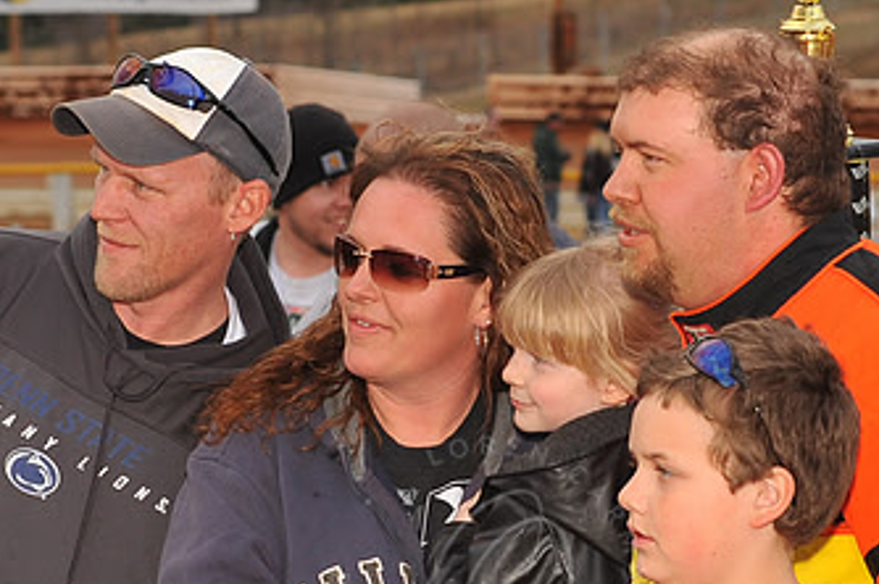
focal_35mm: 139
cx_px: 487
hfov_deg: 14.8
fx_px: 3391
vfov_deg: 9.8
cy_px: 353
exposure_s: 1/320
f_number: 7.1
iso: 500
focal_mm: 80
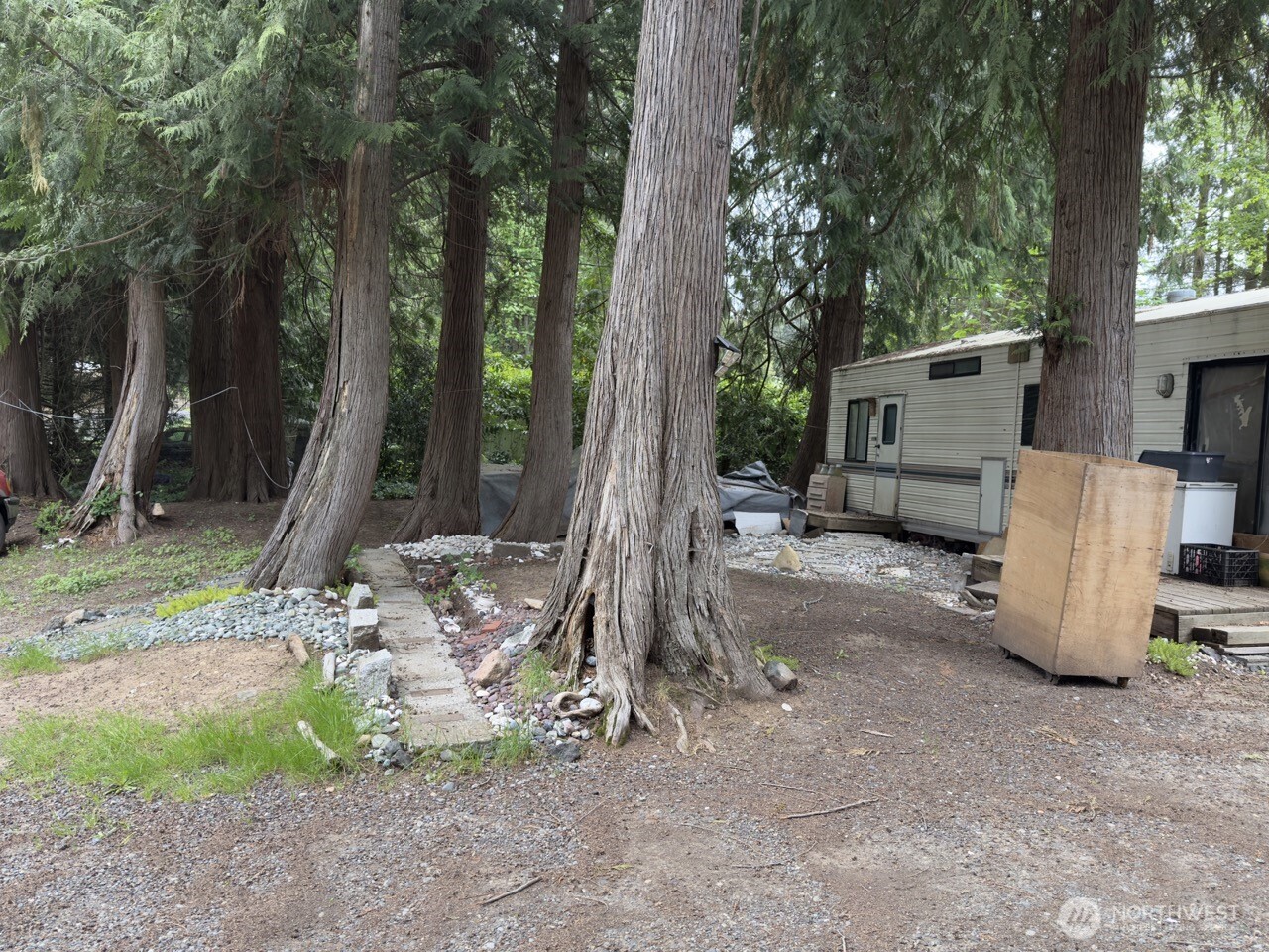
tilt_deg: -2.6
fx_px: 953
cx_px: 634
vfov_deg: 53.1
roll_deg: -2.6
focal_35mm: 26
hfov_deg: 67.3
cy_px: 476
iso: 125
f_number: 1.78
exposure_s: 1/105
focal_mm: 6.76
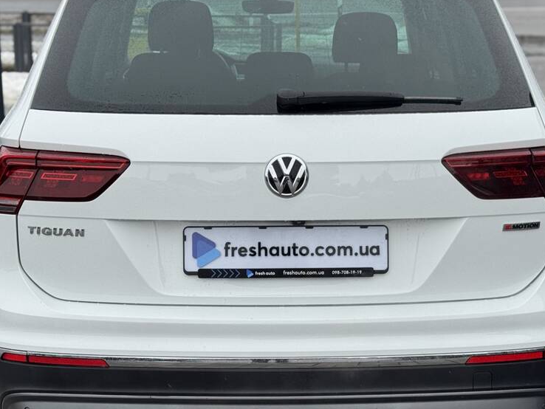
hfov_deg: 25.0
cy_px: 222
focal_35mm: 78
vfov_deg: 18.9
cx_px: 289
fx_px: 1228
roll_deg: +0.0
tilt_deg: -12.2
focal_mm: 6.76
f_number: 1.78
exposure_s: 1/783
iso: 64
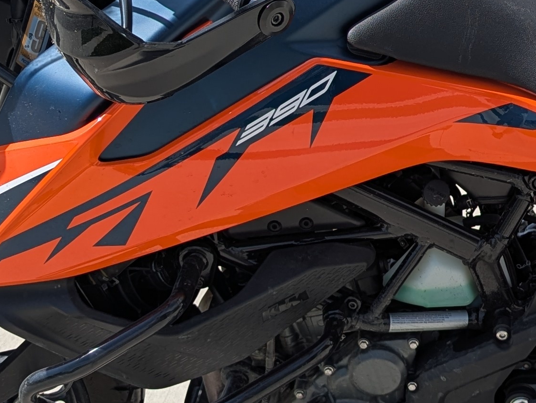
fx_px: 1349
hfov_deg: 22.0
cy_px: 187
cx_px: 473
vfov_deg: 17.0
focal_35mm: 87
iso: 46
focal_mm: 6.81
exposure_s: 1/2463
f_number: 1.85
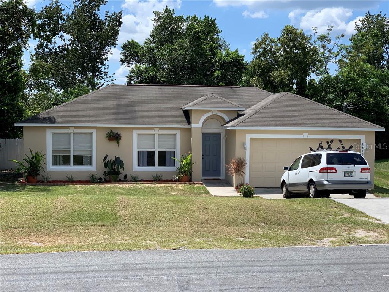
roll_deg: -0.1
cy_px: 146
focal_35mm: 52
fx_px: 584
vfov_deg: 28.0
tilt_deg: -3.3
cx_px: 194
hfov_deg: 36.8
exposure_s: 1/841
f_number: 2.4
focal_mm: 6
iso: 16
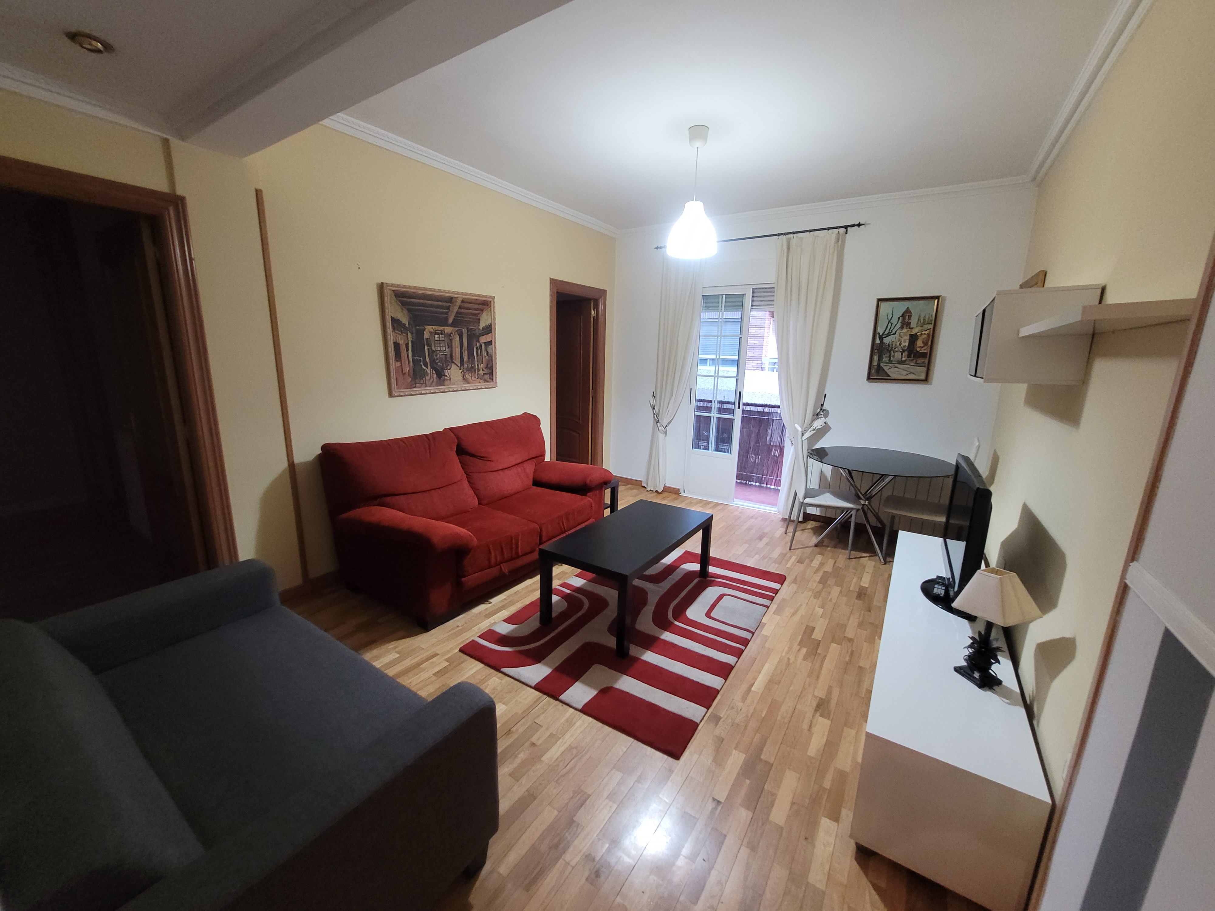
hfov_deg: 106.2
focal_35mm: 13
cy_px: 456
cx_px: 608
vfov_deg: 89.9
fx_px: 456
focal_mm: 1.74
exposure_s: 1/33
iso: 500
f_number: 2.2
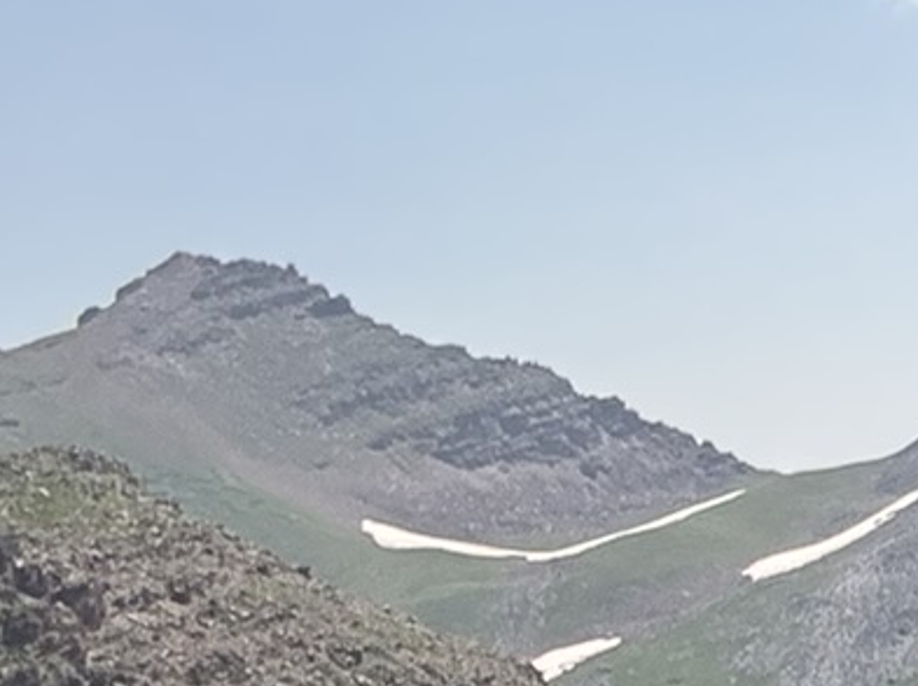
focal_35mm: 120
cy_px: 884
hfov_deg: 13.3
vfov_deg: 12.0
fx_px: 3179
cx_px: 2037
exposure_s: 1/782
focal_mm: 2.69
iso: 25
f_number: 1.9
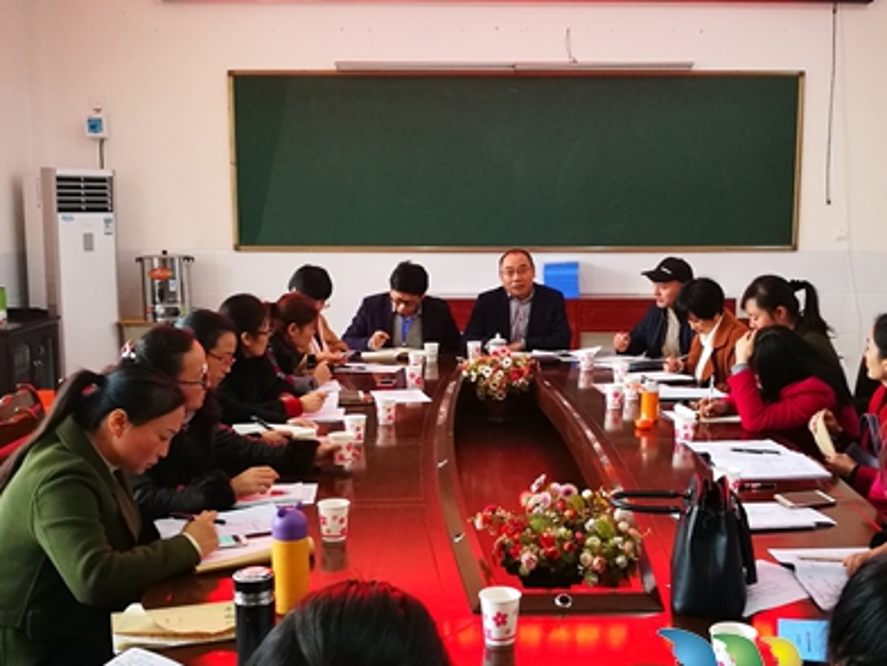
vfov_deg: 34.3
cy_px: 369
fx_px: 1077
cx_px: 499
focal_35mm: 42
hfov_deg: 44.7
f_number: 2.2
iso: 320
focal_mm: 4.5
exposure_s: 1/25
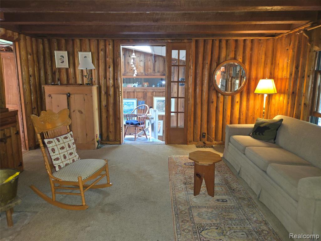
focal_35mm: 23
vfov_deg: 58.9
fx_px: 213
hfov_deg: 73.9
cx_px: 160
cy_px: 120
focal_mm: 5.4
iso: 200
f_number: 1.8
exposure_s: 1/12
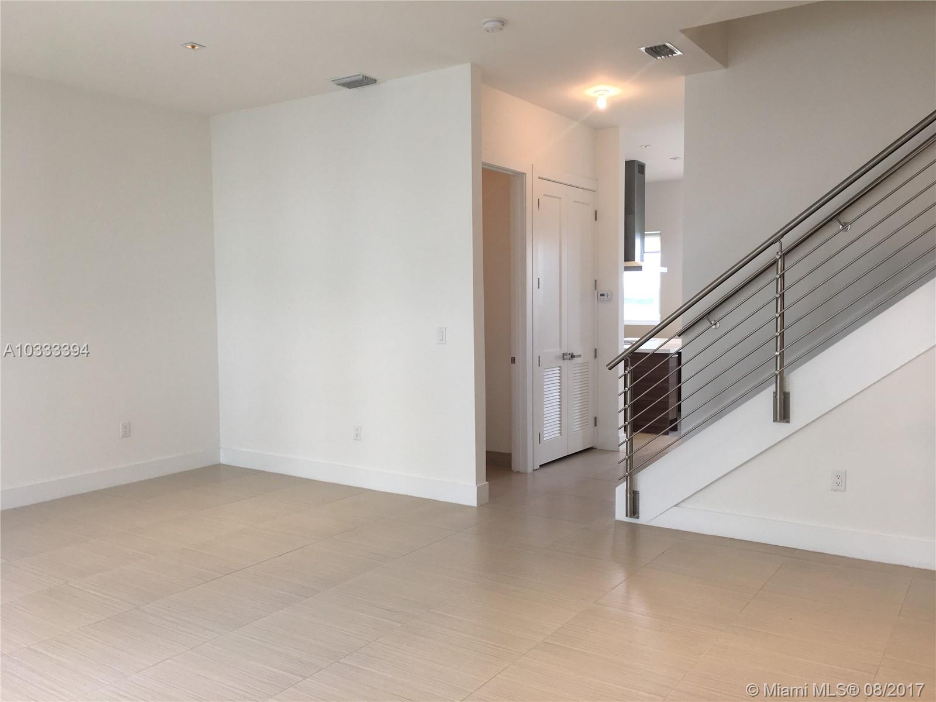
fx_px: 784
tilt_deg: -3.0
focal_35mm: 29
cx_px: 468
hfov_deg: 61.7
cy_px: 351
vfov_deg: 48.2
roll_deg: +0.4
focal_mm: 4.15
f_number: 2.2
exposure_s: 1/30
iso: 32
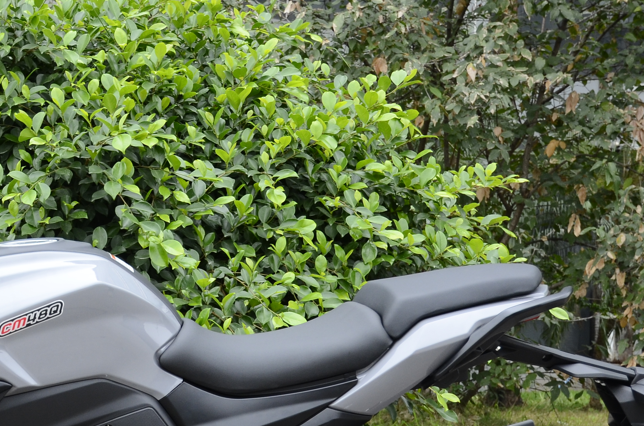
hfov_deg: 19.6
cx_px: 108
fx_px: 1839
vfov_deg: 13.1
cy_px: 429
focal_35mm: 103
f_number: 5
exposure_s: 1/100
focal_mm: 30
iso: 400
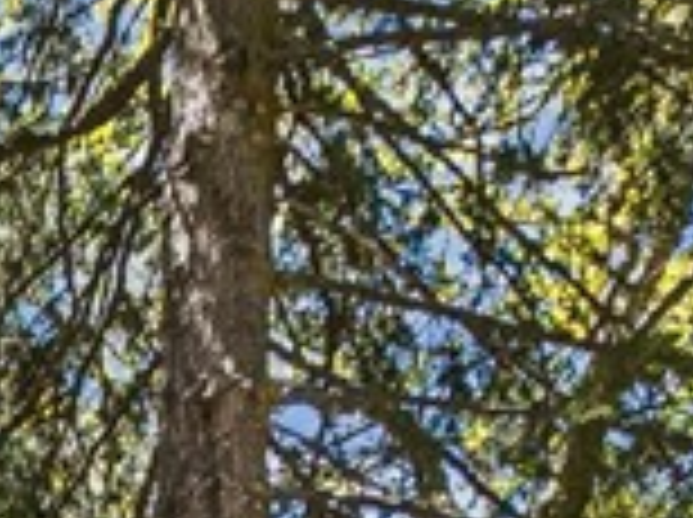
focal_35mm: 160
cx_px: -1058
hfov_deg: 10.4
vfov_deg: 7.8
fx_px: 3198
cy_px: 1653
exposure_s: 1/15
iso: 150
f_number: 2.8
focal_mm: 12.3
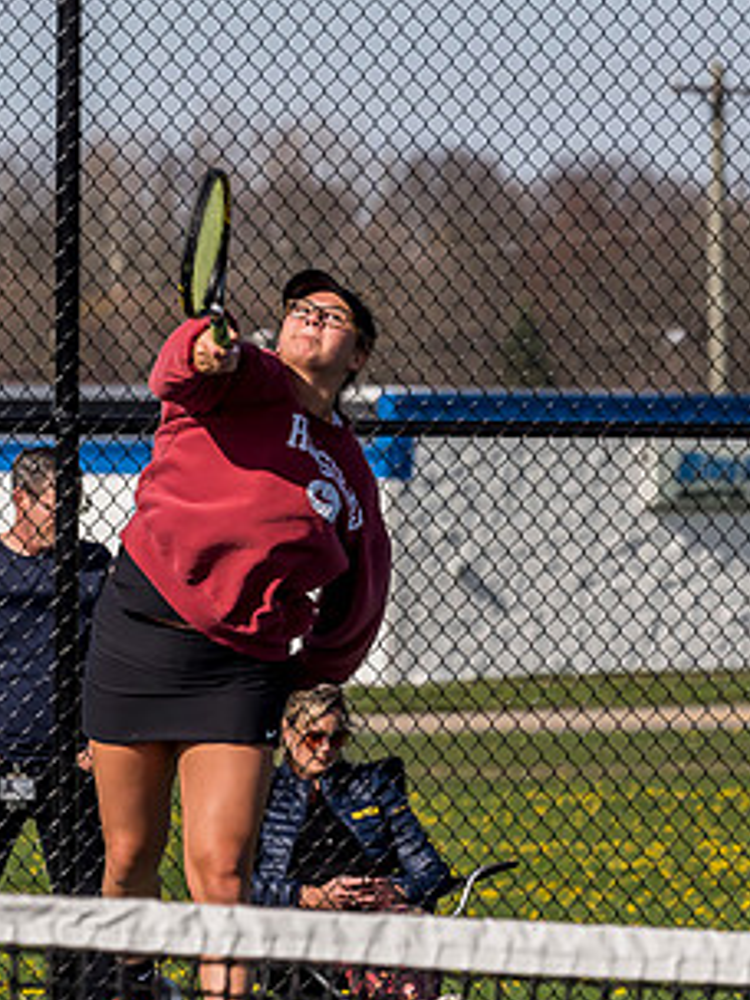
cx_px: 314
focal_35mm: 513
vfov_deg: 3.9
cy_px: 572
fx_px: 14820
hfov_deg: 2.9
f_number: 5
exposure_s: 1/1600
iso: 400
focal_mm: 130
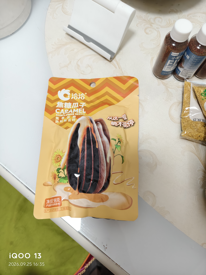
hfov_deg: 58.9
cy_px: 138
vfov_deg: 73.9
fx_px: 182
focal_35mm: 23
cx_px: 103
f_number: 1.88
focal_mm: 5.56
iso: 767
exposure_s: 1/50
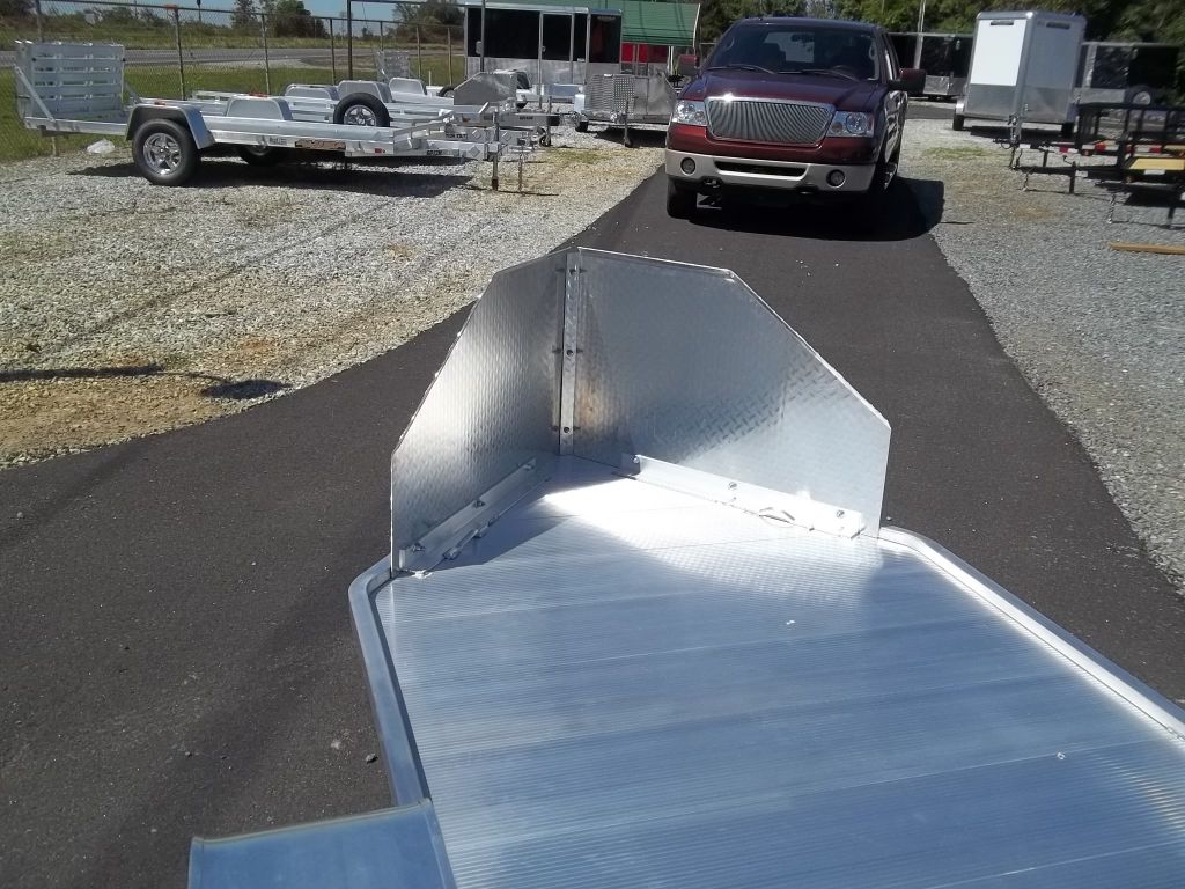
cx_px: 592
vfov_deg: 44.2
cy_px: 444
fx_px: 1095
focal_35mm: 32
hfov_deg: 56.8
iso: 64
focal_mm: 5.7
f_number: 8.8
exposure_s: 1/320
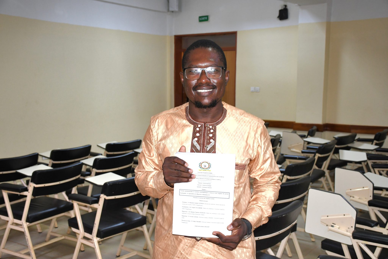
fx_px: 431
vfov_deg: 33.4
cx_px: 194
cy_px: 130
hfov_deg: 48.5
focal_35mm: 40
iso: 1100
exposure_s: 1/60.2
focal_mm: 27
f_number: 5
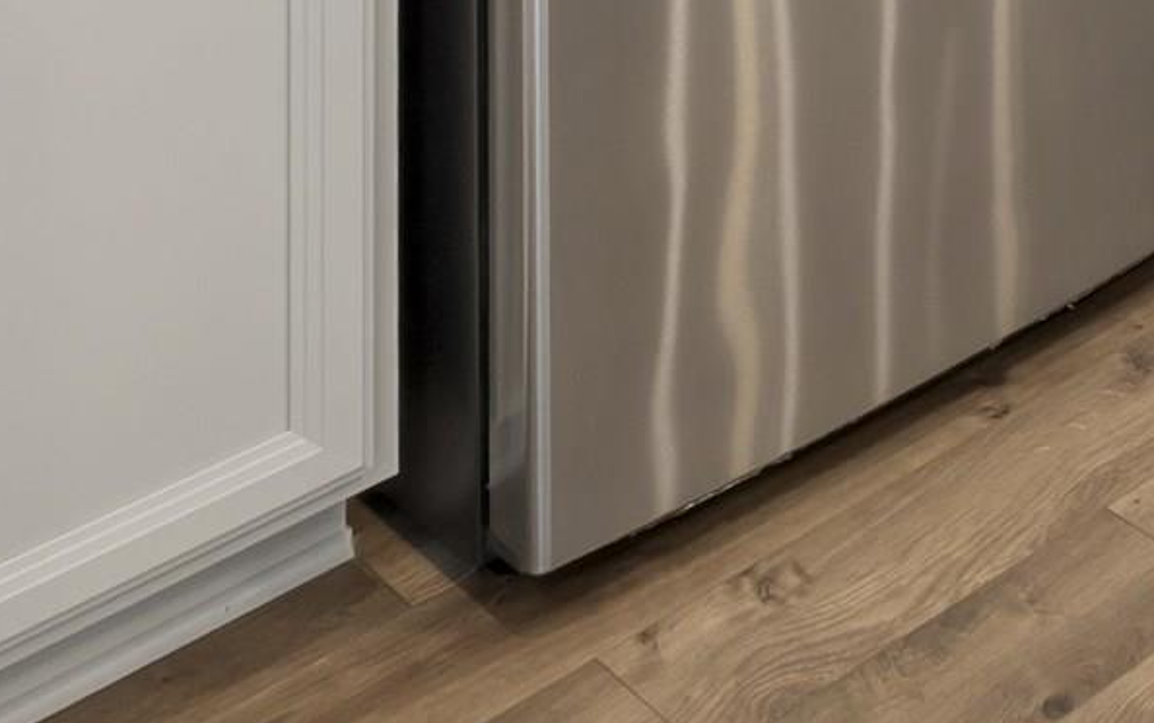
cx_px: 1780
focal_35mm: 79
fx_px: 2486
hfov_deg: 21.5
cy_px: -1077
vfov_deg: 12.5
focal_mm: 10
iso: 200
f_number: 8
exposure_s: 1/2.5
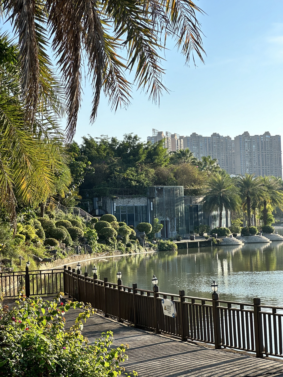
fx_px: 839
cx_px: 142
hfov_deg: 19.1
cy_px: 188
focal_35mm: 77
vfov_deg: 25.3
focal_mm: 9
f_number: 2.8
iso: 32
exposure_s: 1/144
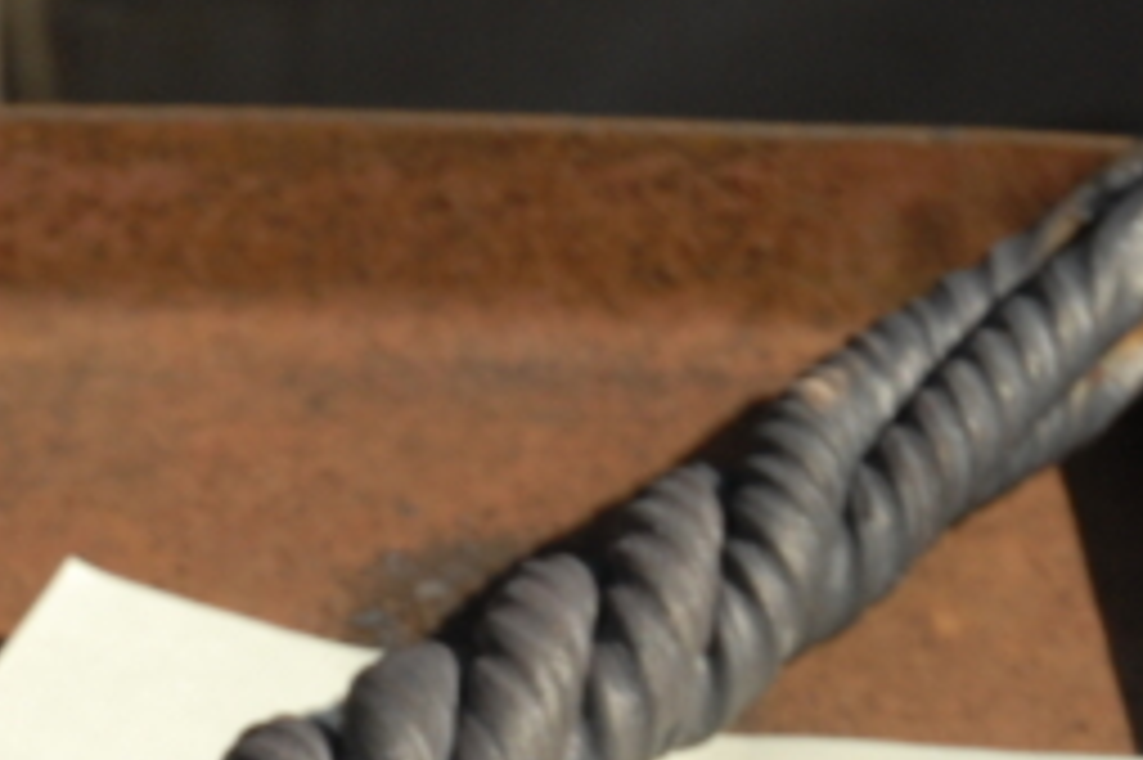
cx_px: 40
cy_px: 1356
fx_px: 8630
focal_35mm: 272
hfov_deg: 7.5
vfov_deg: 5.0
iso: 200
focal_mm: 46
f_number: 6.3
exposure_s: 1/800
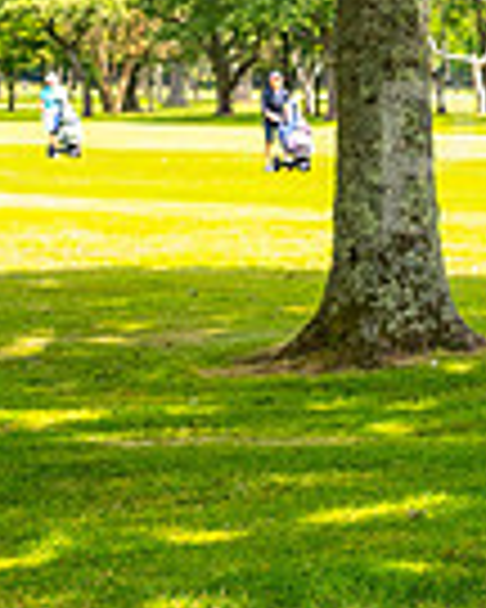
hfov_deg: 9.1
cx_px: 1078
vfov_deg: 12.2
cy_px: 35
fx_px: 2823
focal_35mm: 157
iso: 200
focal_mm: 34
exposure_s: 1/125
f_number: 7.1
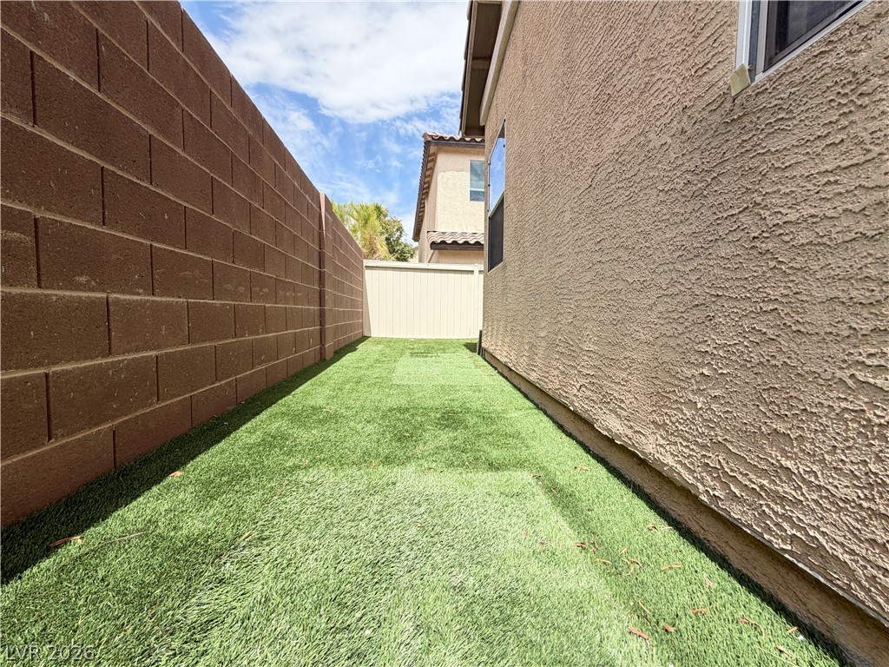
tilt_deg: -3.3
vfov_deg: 85.7
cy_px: 334
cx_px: 444
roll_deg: +0.3
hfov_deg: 102.1
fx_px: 360
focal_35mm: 14
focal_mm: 2.22
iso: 32
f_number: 2.2
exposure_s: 1/770
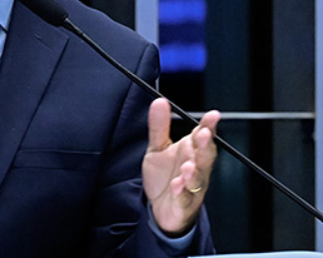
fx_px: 4919
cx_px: 24
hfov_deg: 3.8
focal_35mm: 515
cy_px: 24
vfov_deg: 3.0
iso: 6400
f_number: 4
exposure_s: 1/200
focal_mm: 165
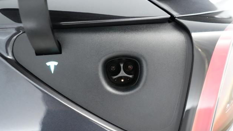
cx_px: 118
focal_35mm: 29
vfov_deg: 40.1
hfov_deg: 66.1
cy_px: 73
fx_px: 179
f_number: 2.8
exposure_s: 1/250
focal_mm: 27
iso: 10000
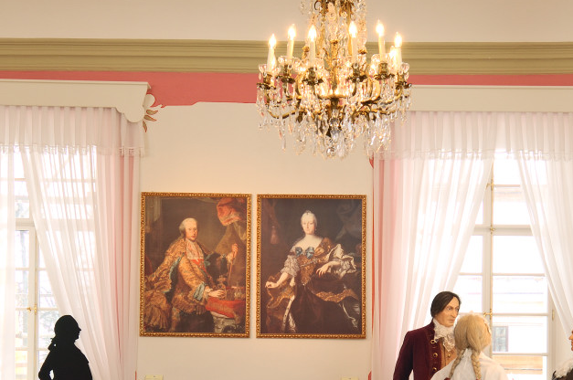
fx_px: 779
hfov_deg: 40.3
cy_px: 324
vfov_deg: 26.7
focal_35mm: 49
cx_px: 322
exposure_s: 1/20
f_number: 8
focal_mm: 16
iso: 100
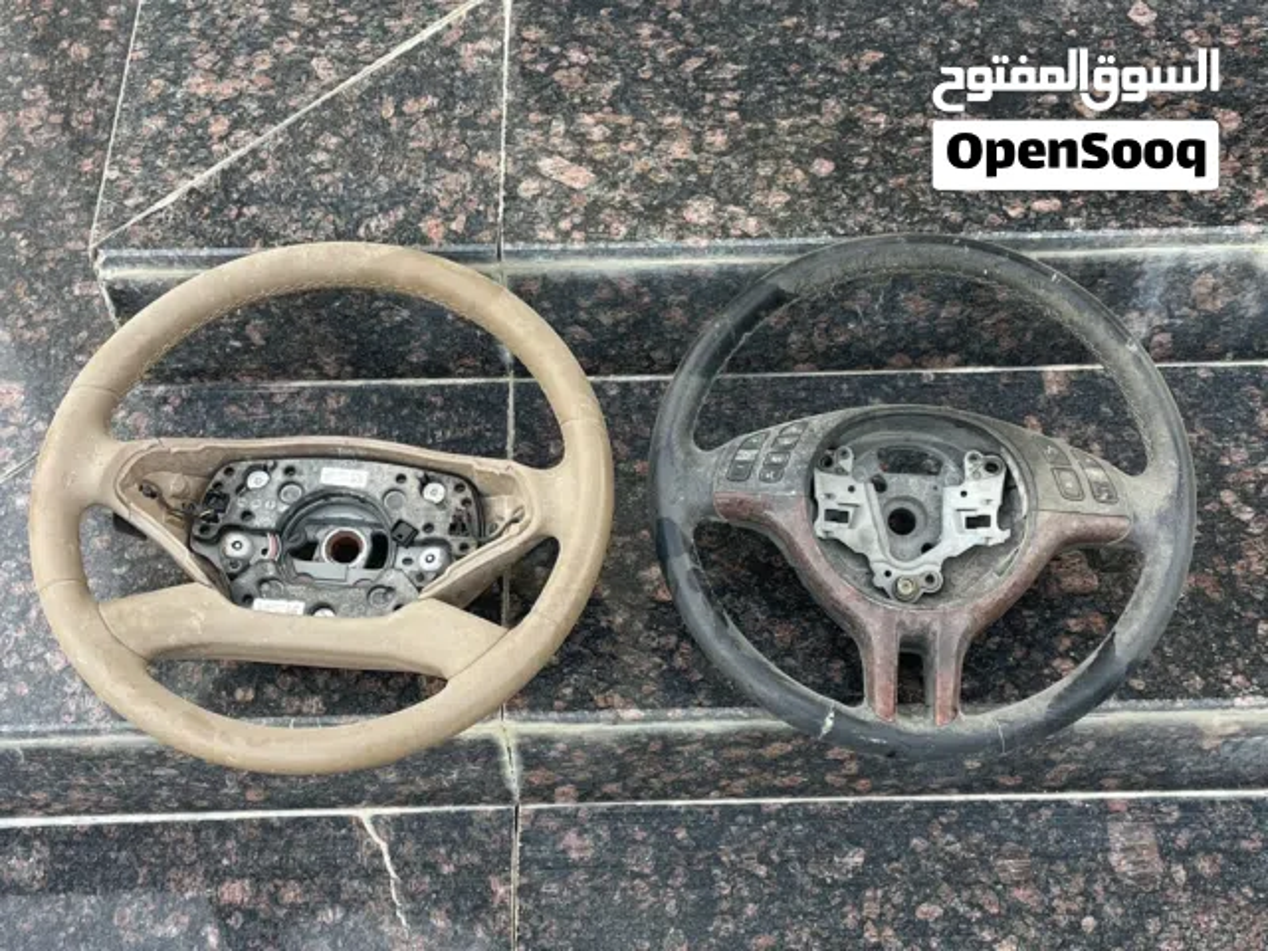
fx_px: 952
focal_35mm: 26
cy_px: 476
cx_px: 634
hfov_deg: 67.3
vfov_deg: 53.1
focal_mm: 4.2
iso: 32
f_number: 1.6
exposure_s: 1/157
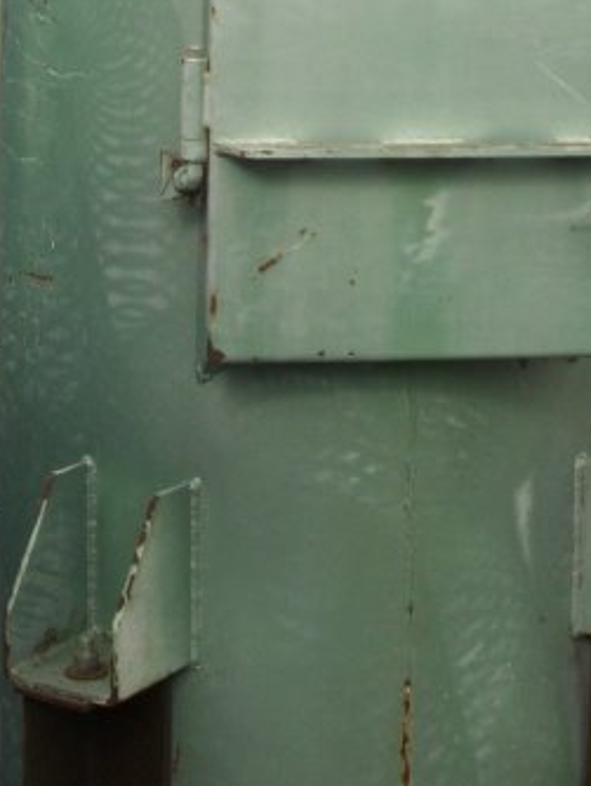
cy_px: -144
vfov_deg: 19.0
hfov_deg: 15.1
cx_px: 360
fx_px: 2228
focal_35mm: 98
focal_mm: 5.7
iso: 80
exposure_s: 1/125
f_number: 8.8
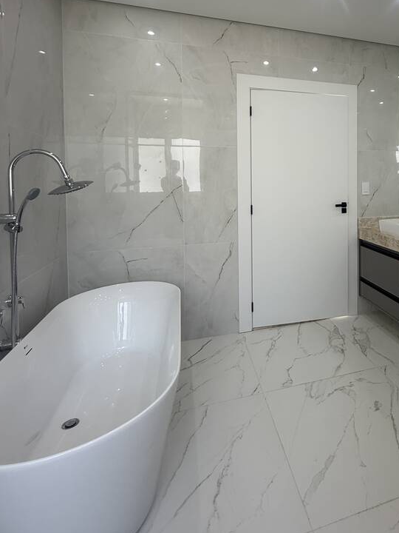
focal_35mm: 21
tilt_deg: -0.7
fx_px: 323
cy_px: 190
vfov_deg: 77.1
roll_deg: -0.9
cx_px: 293
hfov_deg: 60.4
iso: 64
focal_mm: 2.22
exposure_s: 1/99
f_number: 2.2
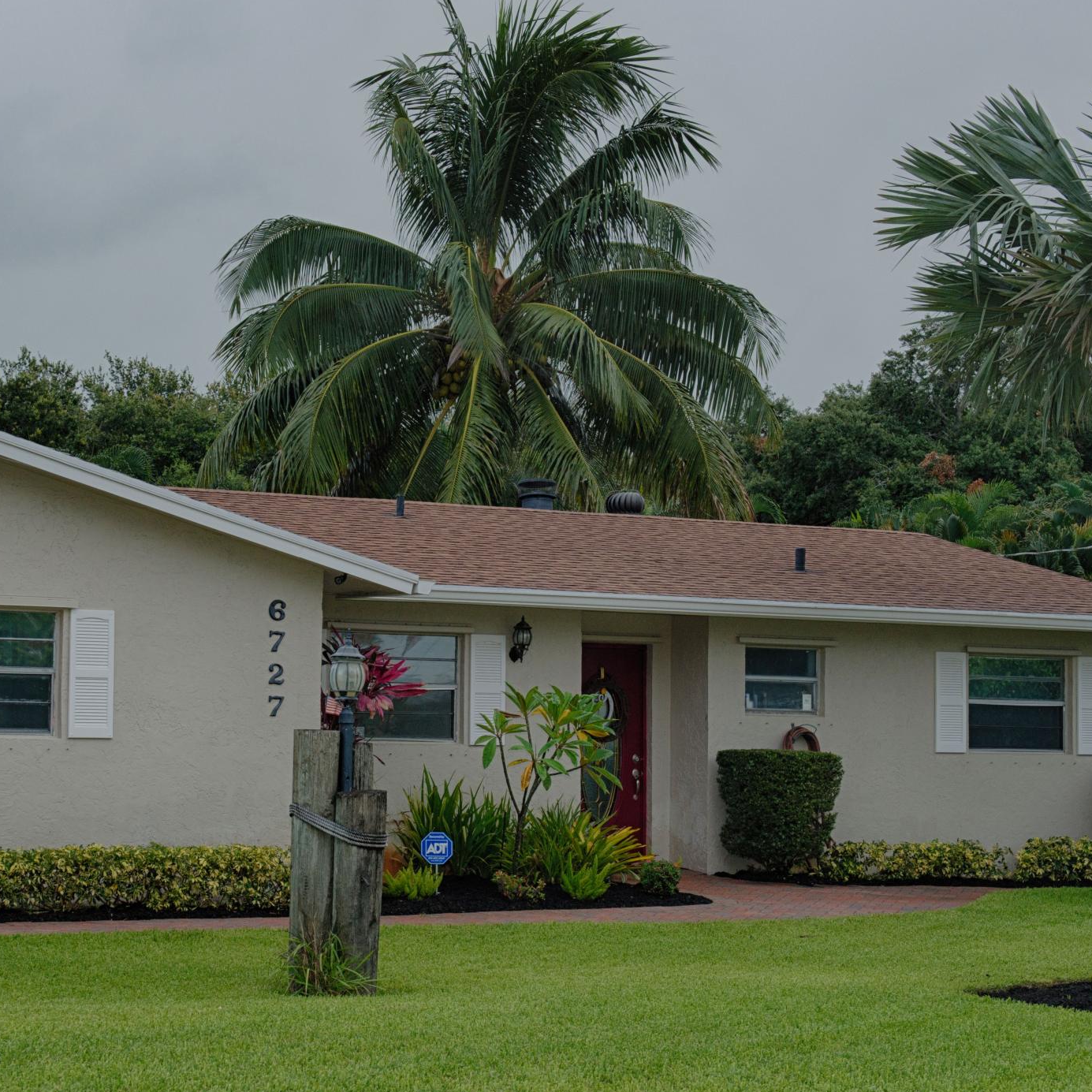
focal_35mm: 81
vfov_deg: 21.4
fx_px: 2891
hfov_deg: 21.3
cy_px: 604
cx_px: 329
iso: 500
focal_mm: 44
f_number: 8
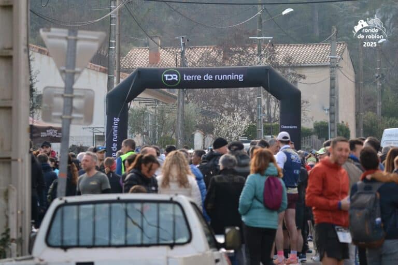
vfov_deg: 6.1
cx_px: 199
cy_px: 132
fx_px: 2487
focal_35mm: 225
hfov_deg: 9.1
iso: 720
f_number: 5
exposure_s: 1/500
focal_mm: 150
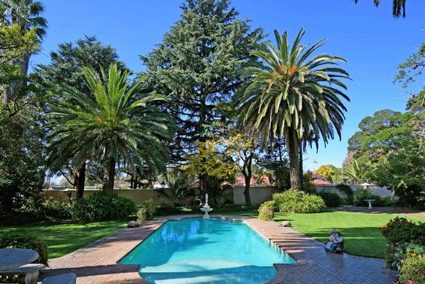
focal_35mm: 21
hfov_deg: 81.2
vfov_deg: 59.4
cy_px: 157
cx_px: 214
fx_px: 248
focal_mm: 10
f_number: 4.5
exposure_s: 1/500
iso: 160
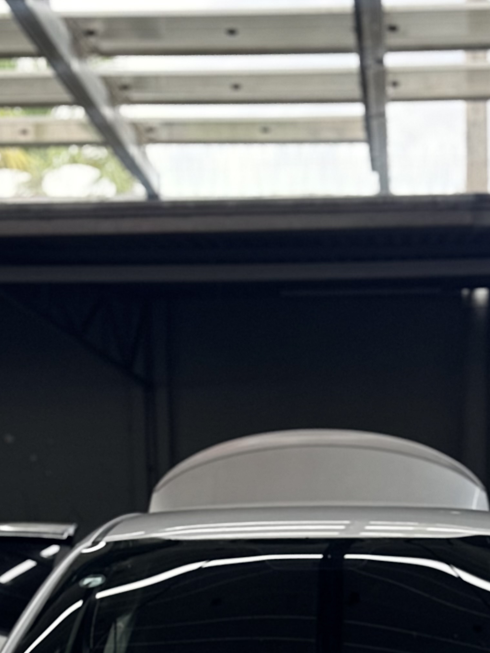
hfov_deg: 21.6
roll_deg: -0.1
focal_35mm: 68
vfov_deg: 25.7
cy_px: 772
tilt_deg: -10.2
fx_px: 1283
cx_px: 309
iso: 80
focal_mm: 6.76
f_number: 1.78
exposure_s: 1/342
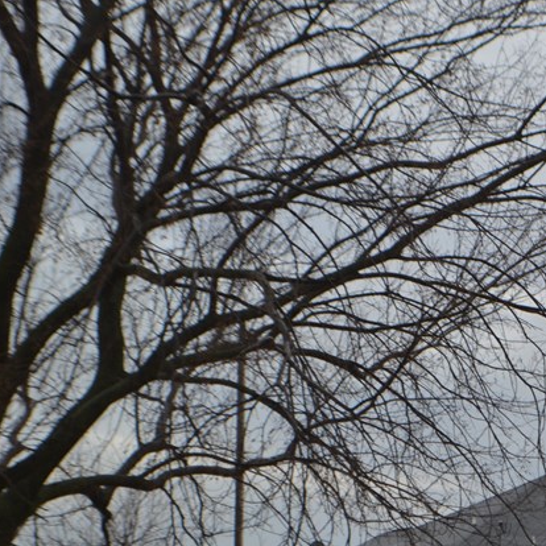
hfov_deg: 9.3
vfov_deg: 9.5
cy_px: 371
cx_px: 691
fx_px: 3286
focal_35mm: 184
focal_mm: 55
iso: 100
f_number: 6.3
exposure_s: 1/160
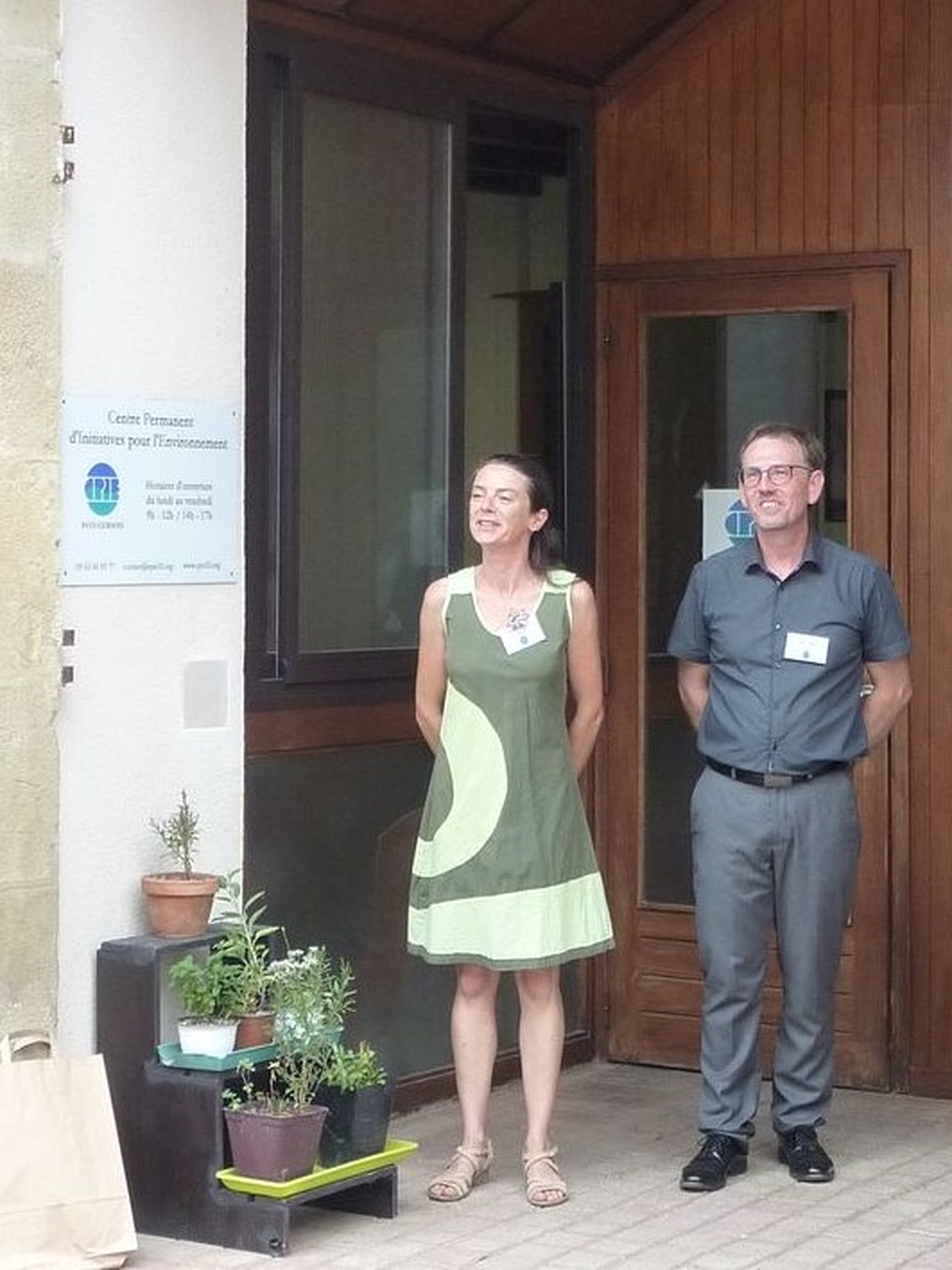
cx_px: 476
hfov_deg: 20.7
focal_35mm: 71
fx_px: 2603
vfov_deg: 27.4
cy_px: 635
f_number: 3.6
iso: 320
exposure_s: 1/60
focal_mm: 6.5
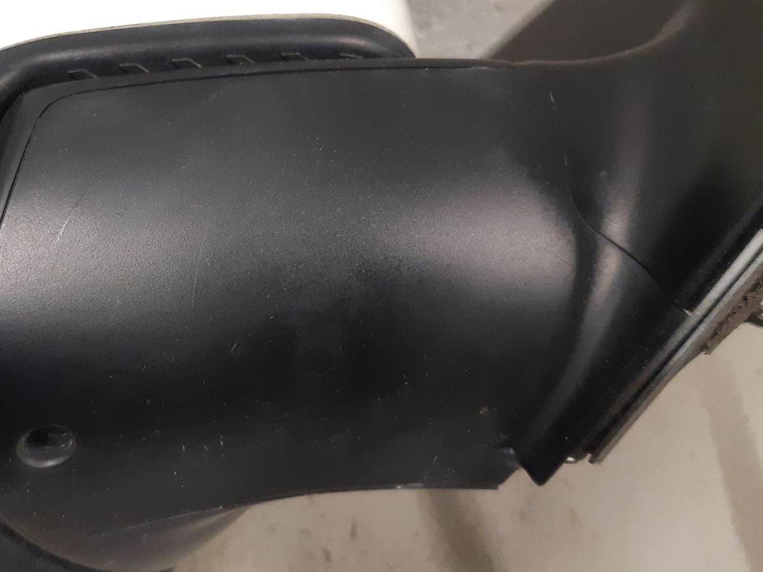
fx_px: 948
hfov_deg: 42.5
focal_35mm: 43
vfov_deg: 33.5
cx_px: 189
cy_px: 236
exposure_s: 1/50
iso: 200
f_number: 1.7
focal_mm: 3.93
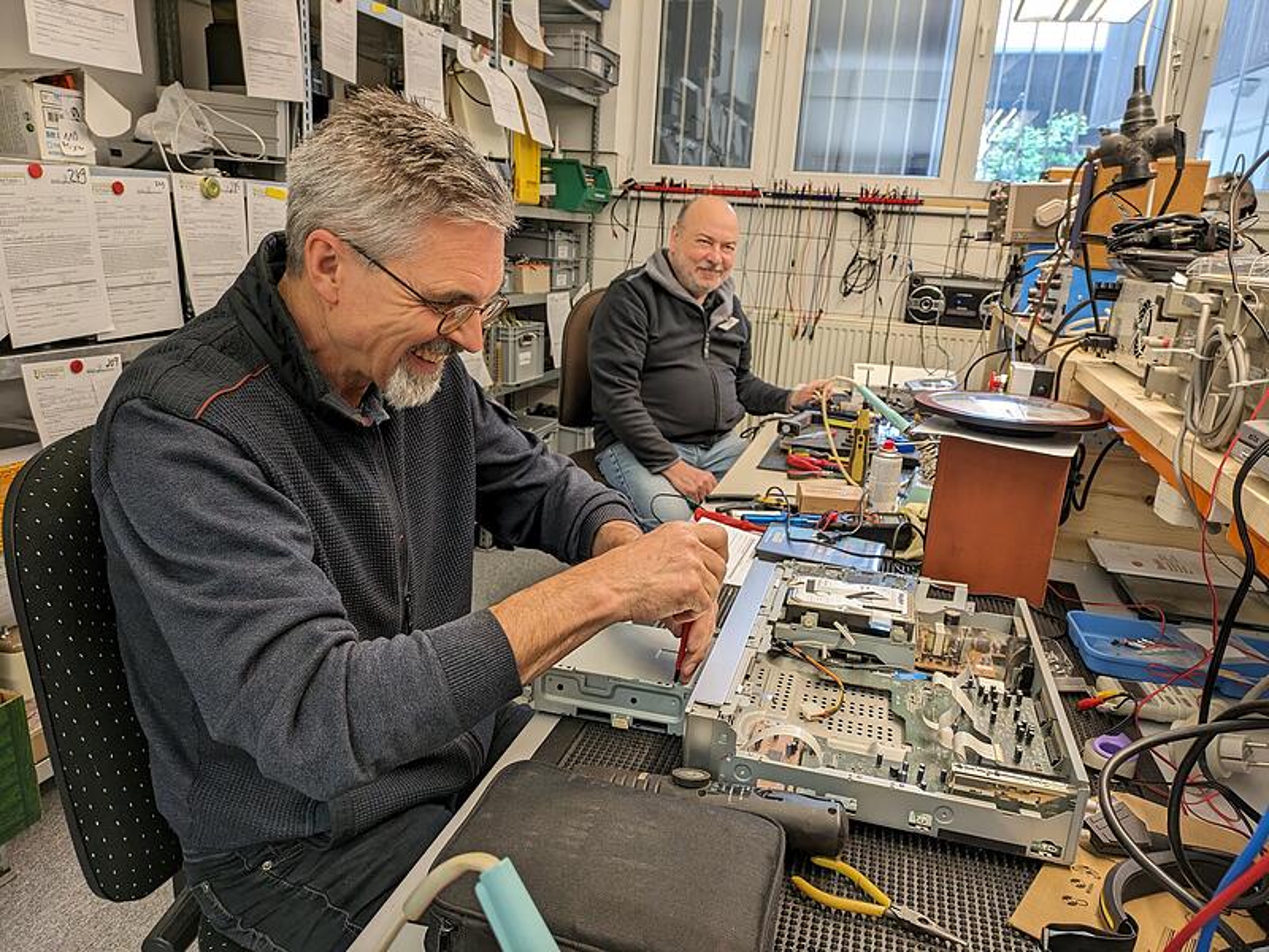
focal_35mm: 25
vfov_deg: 54.9
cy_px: 476
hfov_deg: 69.4
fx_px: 916
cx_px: 634
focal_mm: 5.43
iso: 218
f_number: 1.89
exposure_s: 1/100
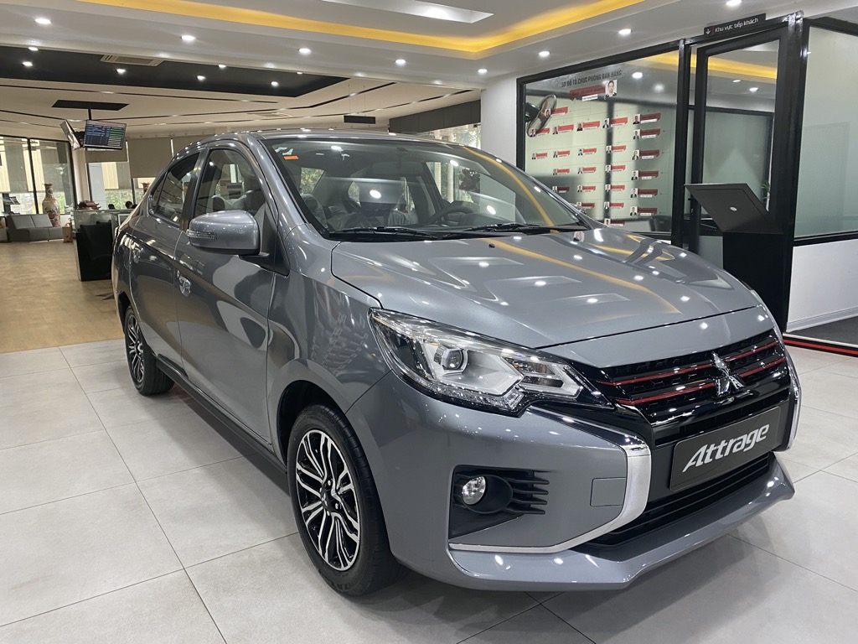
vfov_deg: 53.1
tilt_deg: -10.7
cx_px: 429
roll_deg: +0.7
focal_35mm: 26
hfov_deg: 67.3
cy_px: 322
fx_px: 644
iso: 80
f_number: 1.8
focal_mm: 4.25
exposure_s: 1/50
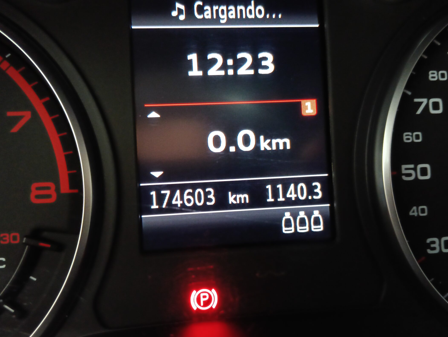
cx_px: 208
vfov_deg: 43.0
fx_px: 428
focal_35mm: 33
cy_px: 178
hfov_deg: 55.2
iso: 1600
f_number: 16
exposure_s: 1/14.3
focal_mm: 3.98
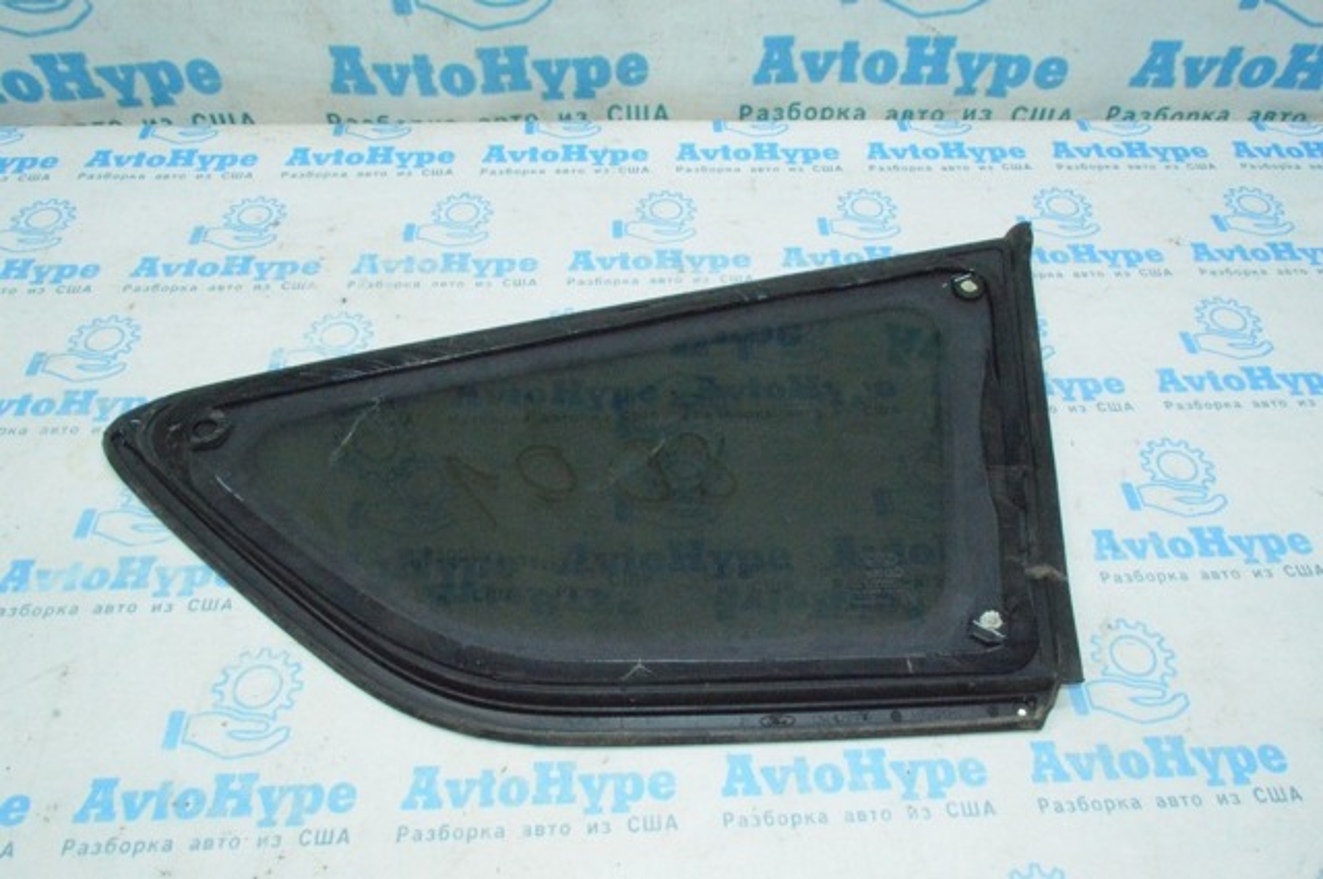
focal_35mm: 27
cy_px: 440
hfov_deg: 67.4
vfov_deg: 47.8
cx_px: 662
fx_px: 991
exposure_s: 1/80
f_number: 22
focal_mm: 18
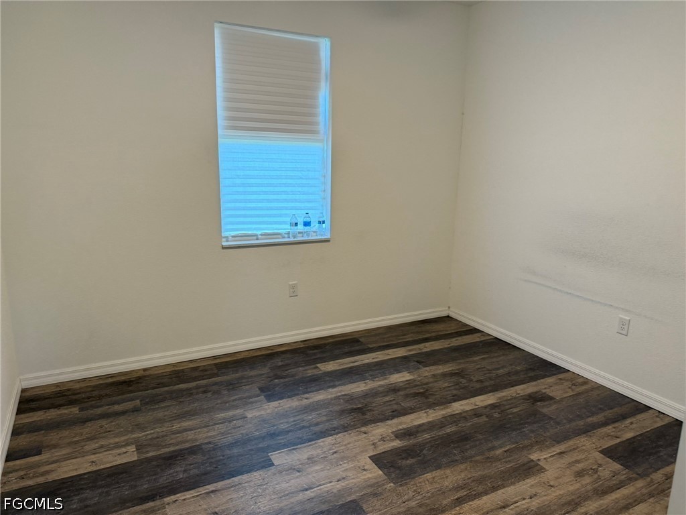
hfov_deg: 71.6
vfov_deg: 56.8
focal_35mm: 24
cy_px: 258
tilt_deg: -10.8
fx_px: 476
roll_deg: -1.0
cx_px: 343
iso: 200
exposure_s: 1/60
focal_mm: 6.76
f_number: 1.78
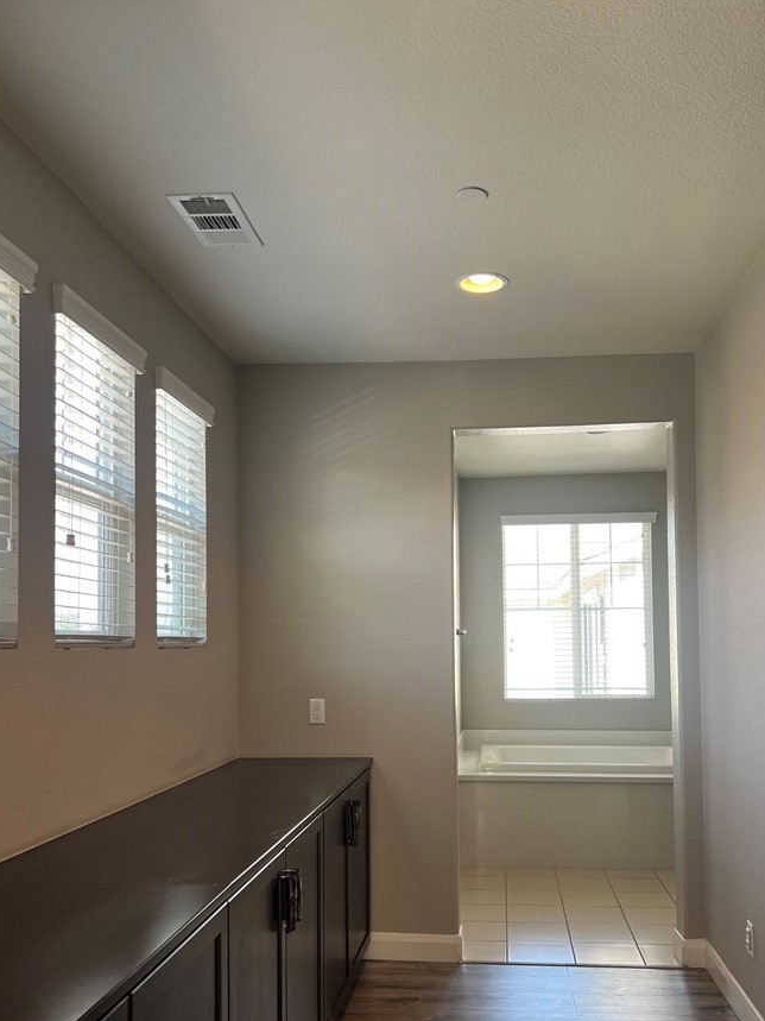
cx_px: 422
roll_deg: +0.0
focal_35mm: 31
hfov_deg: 45.4
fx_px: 914
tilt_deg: +0.7
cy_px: 597
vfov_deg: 58.0
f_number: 1.5
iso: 80
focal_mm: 5.7
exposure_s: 1/120
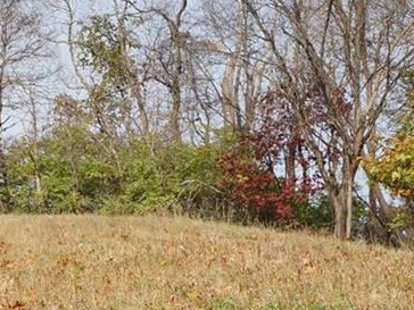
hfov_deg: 10.1
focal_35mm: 190
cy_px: 157
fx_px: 2272
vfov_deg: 7.8
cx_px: -187
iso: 100
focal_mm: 30
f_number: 9
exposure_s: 1/160
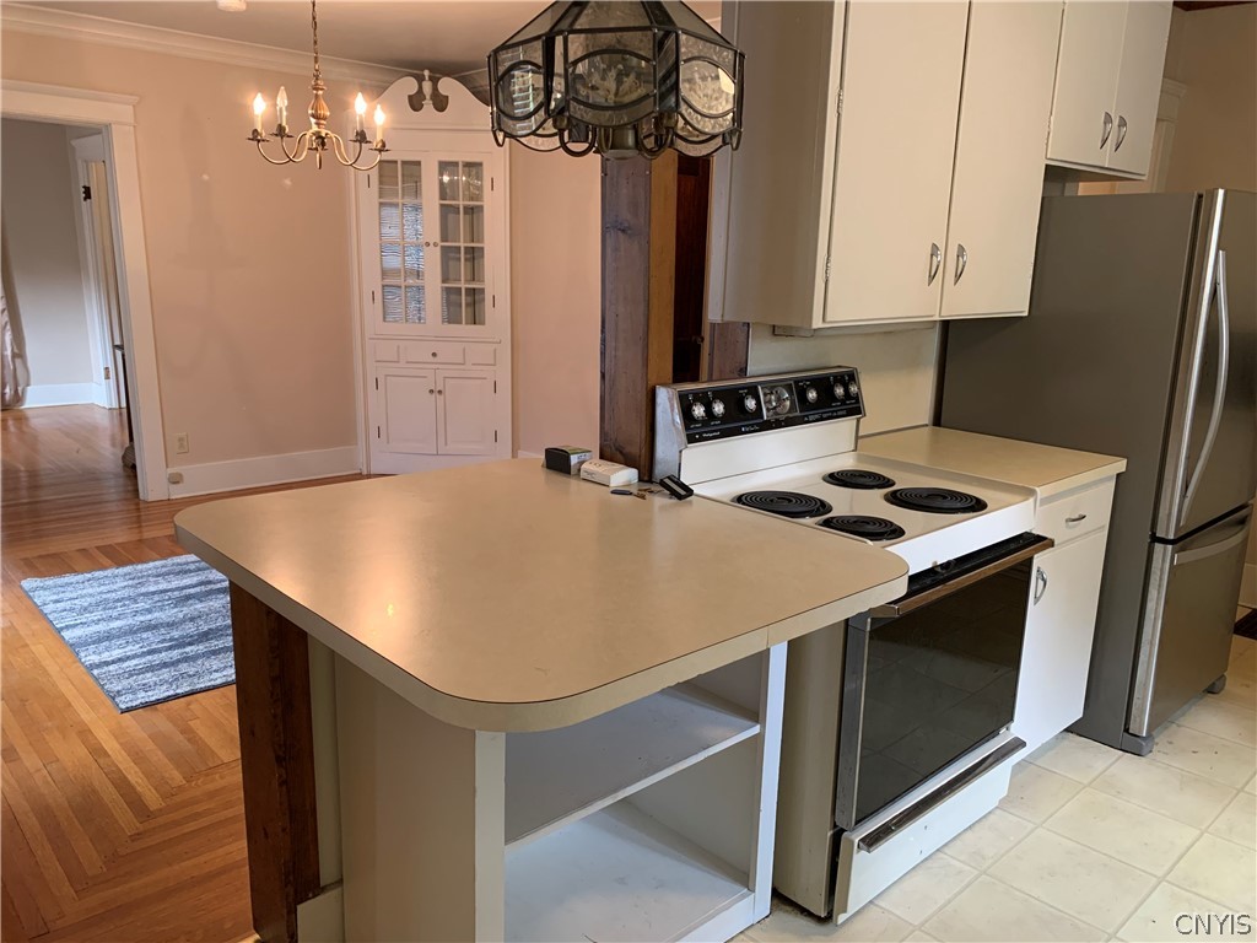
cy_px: 472
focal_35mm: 26
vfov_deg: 53.1
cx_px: 628
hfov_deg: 67.3
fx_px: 944
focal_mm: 4.25
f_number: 1.8
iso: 200
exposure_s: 1/60
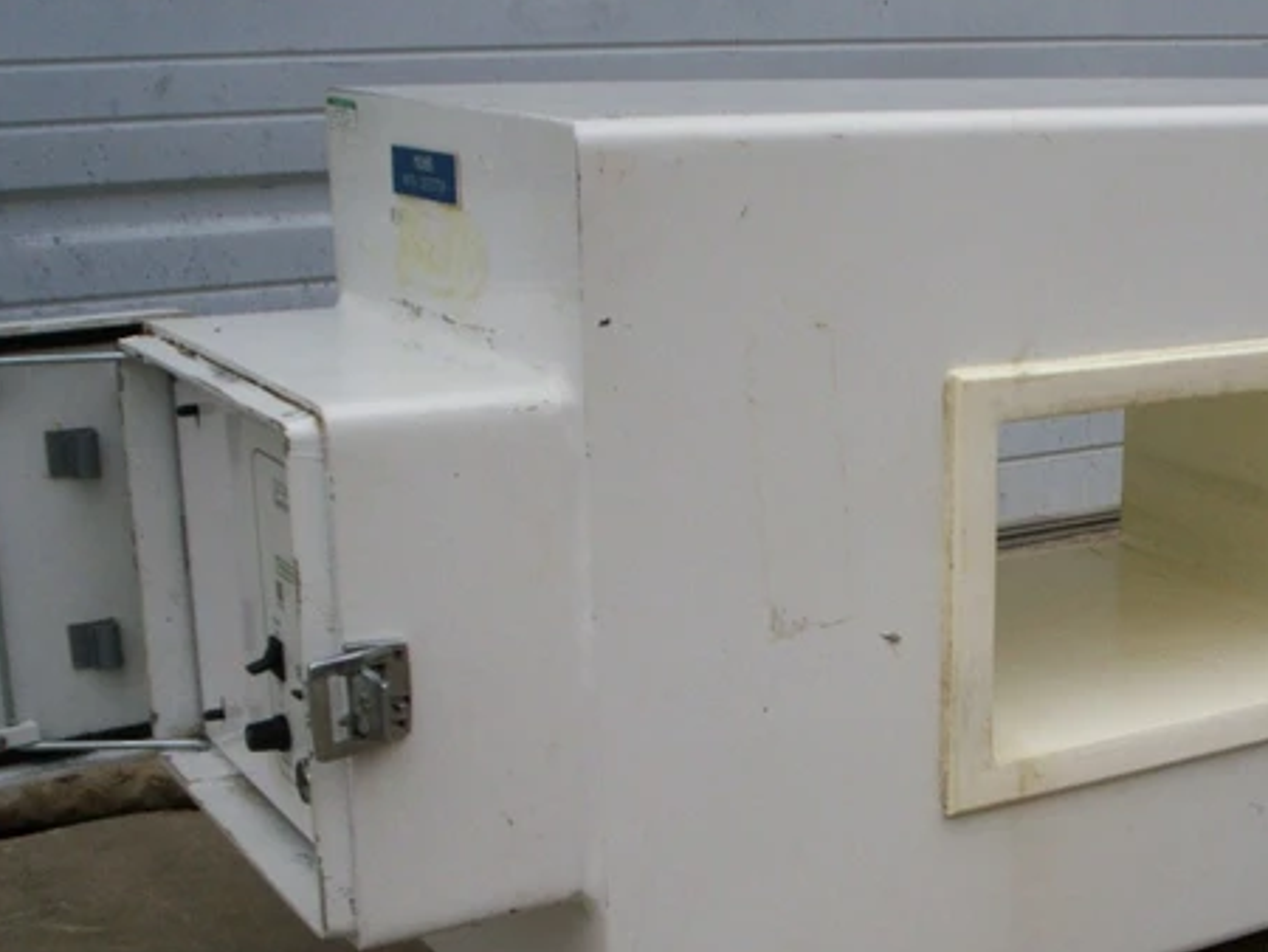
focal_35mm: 60
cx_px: 1020
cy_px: 553
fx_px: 2199
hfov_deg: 31.3
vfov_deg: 24.4
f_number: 4.5
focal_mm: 5.9
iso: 100
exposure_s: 1/283
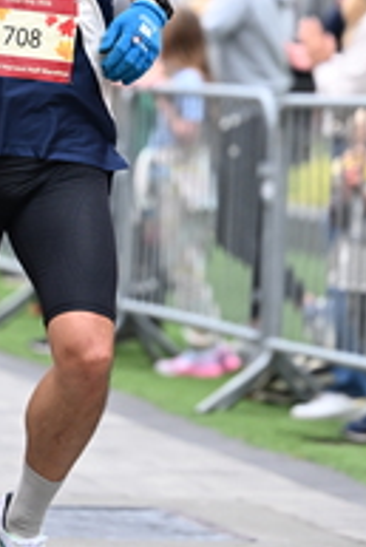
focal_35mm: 356
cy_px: -3
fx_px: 5419
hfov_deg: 3.9
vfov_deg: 5.8
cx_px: 135
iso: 1250
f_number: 2.8
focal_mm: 125
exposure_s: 1/2000
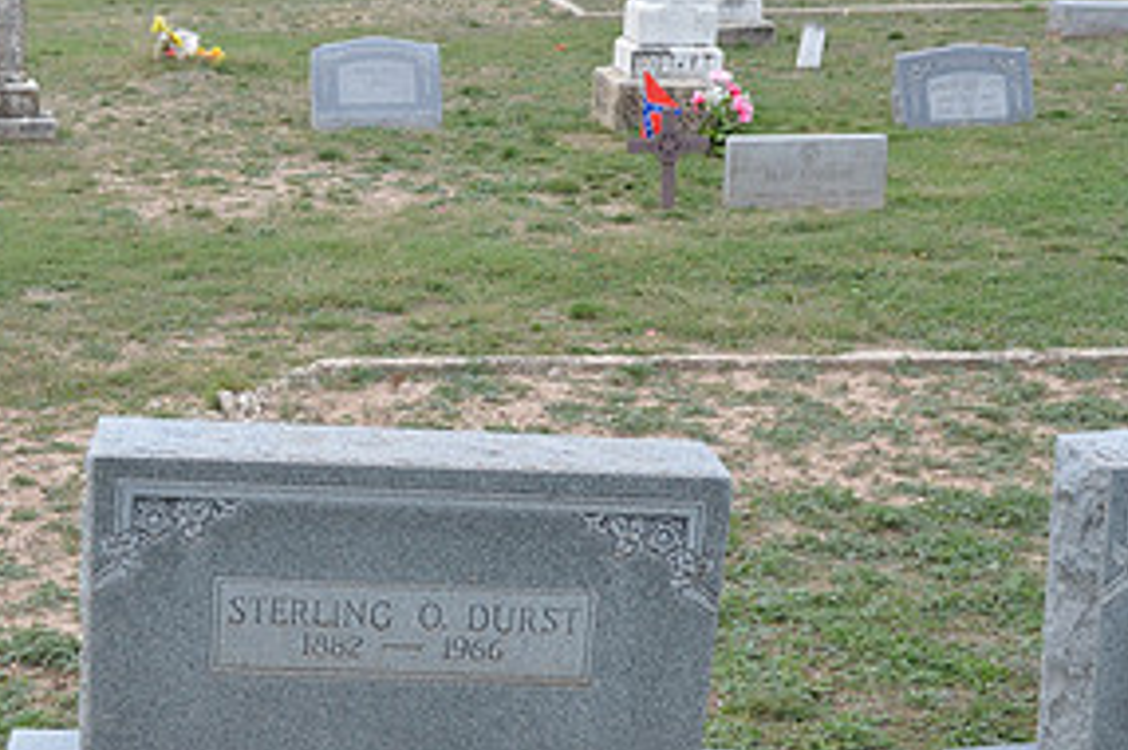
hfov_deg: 25.5
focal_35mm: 79
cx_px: 327
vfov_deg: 17.1
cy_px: 564
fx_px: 2472
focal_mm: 26
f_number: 5.6
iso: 400
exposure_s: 1/125
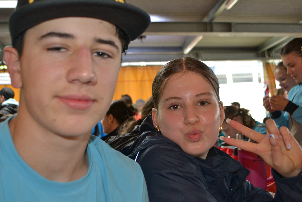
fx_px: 352
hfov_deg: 46.4
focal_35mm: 42
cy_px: 101
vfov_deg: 31.9
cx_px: 151
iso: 560
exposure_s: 1/60
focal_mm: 28
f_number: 4.5
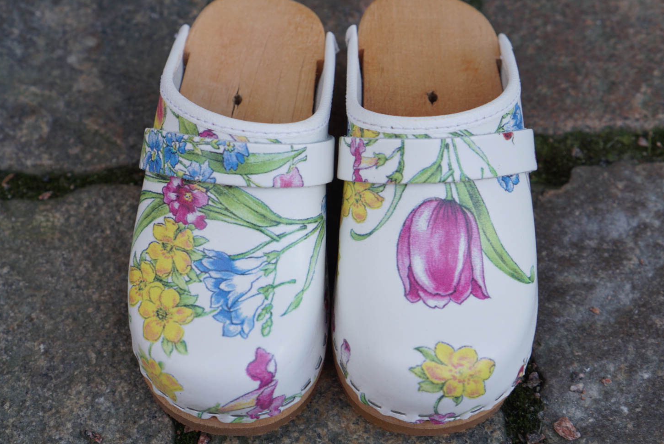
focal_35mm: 59
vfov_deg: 23.2
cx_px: 337
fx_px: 1081
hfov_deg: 34.2
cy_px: 208
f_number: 5
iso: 100
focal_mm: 35
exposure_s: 1/80
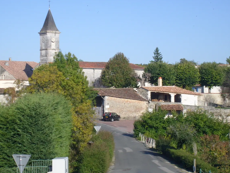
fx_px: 605
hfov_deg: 21.5
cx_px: 102
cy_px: 85
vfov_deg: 16.2
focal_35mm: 91
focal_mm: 13.7
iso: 80
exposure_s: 1/180
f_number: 10.6
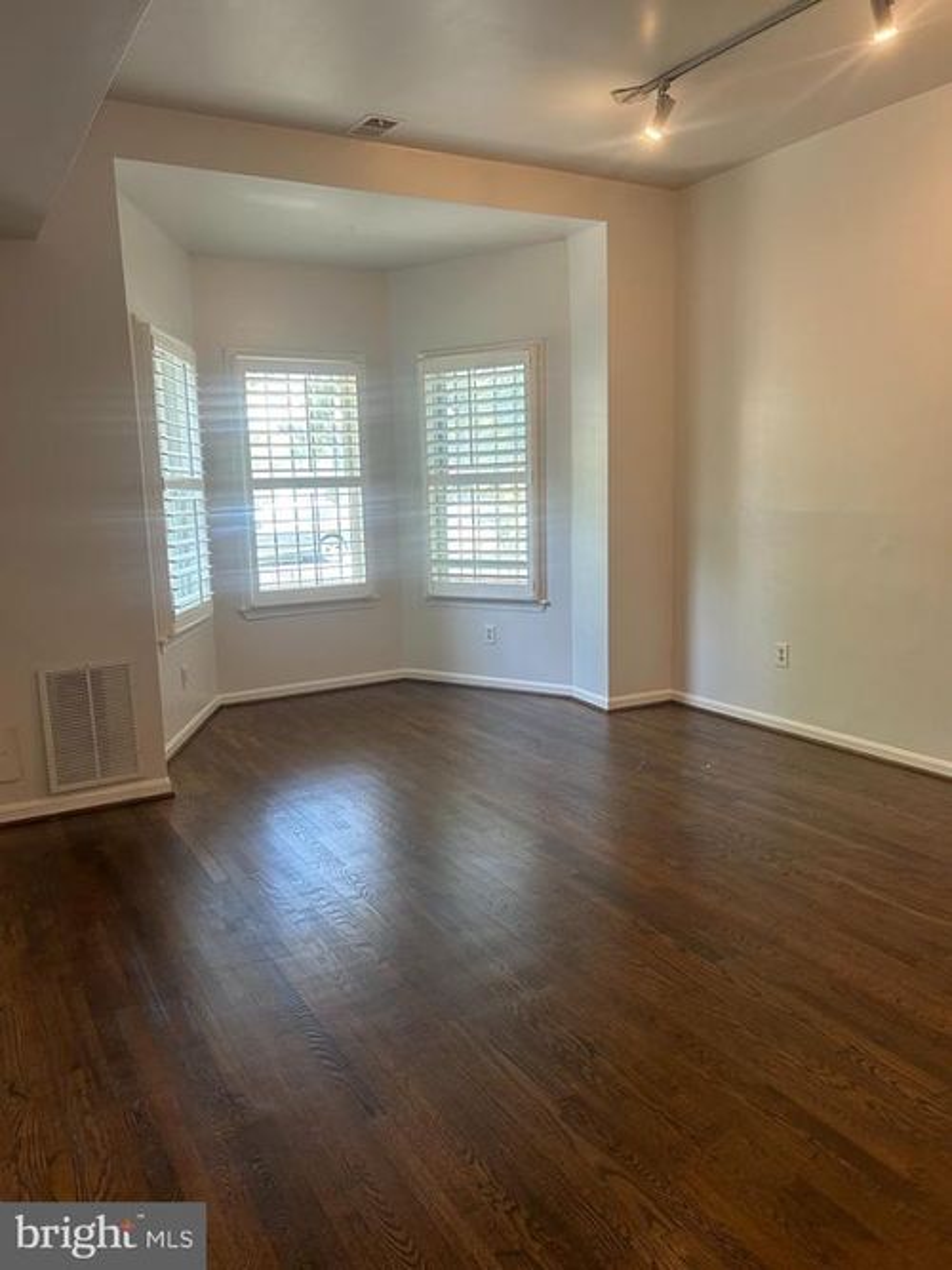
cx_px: 476
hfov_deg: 53.0
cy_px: 635
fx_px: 954
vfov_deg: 67.3
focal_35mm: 26
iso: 80
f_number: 1.5
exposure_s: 1/60
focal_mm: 5.7
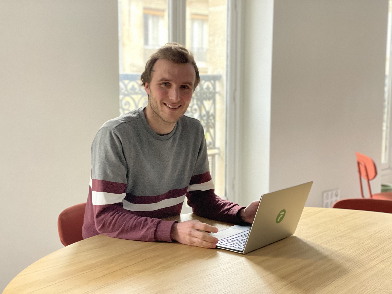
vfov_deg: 28.0
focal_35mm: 52
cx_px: 196
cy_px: 147
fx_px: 589
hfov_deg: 36.8
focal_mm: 6
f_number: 2
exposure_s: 1/100
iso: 250
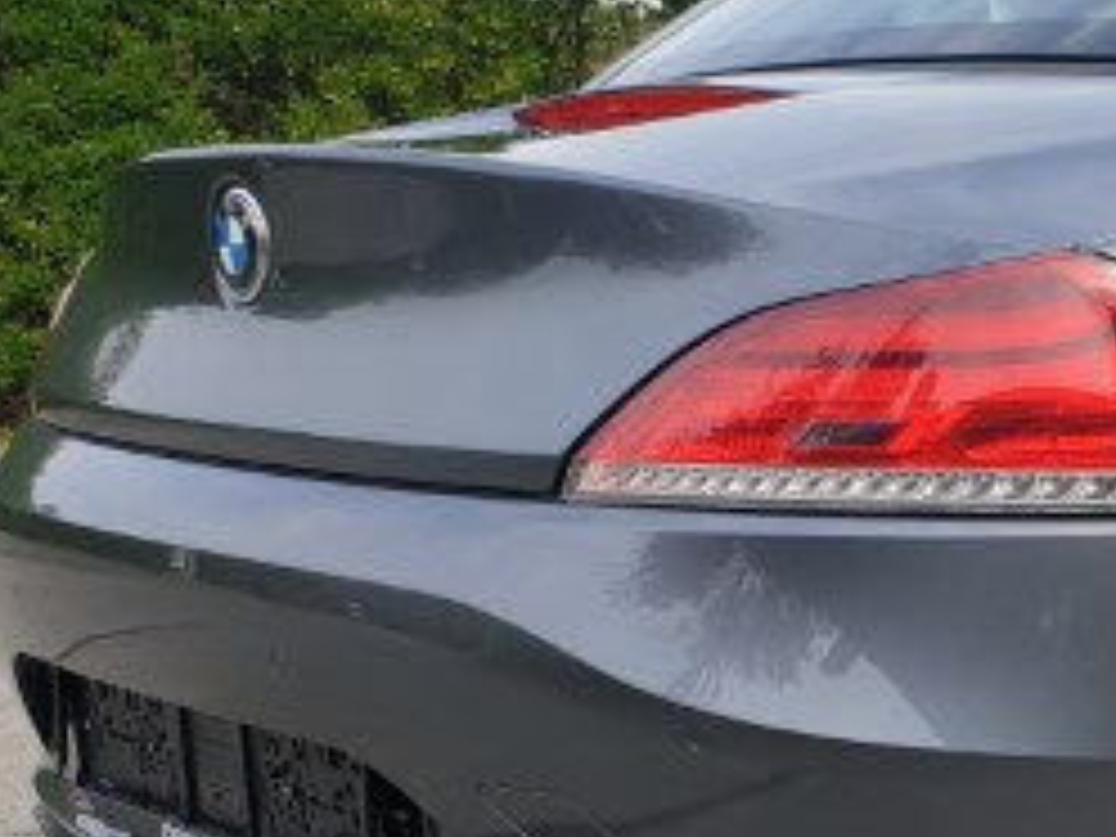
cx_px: 1274
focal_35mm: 67
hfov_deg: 26.4
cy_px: 554
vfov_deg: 21.8
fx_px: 2160
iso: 50
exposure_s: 1/958
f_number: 2.4
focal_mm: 4.3
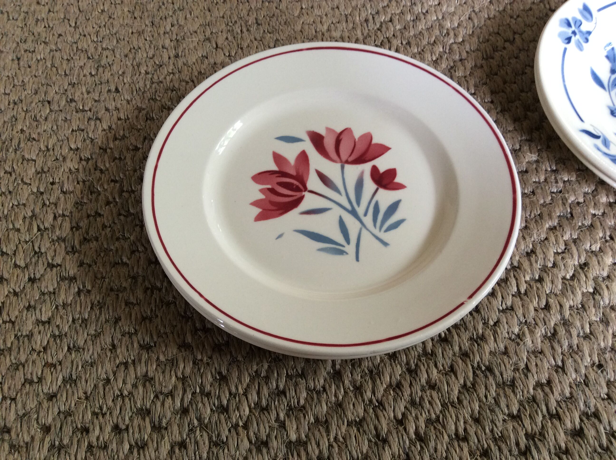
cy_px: 230
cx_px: 308
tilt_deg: -59.5
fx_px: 569
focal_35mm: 32
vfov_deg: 44.1
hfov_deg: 56.9
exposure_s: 1/25
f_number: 2.4
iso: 80
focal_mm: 3.3
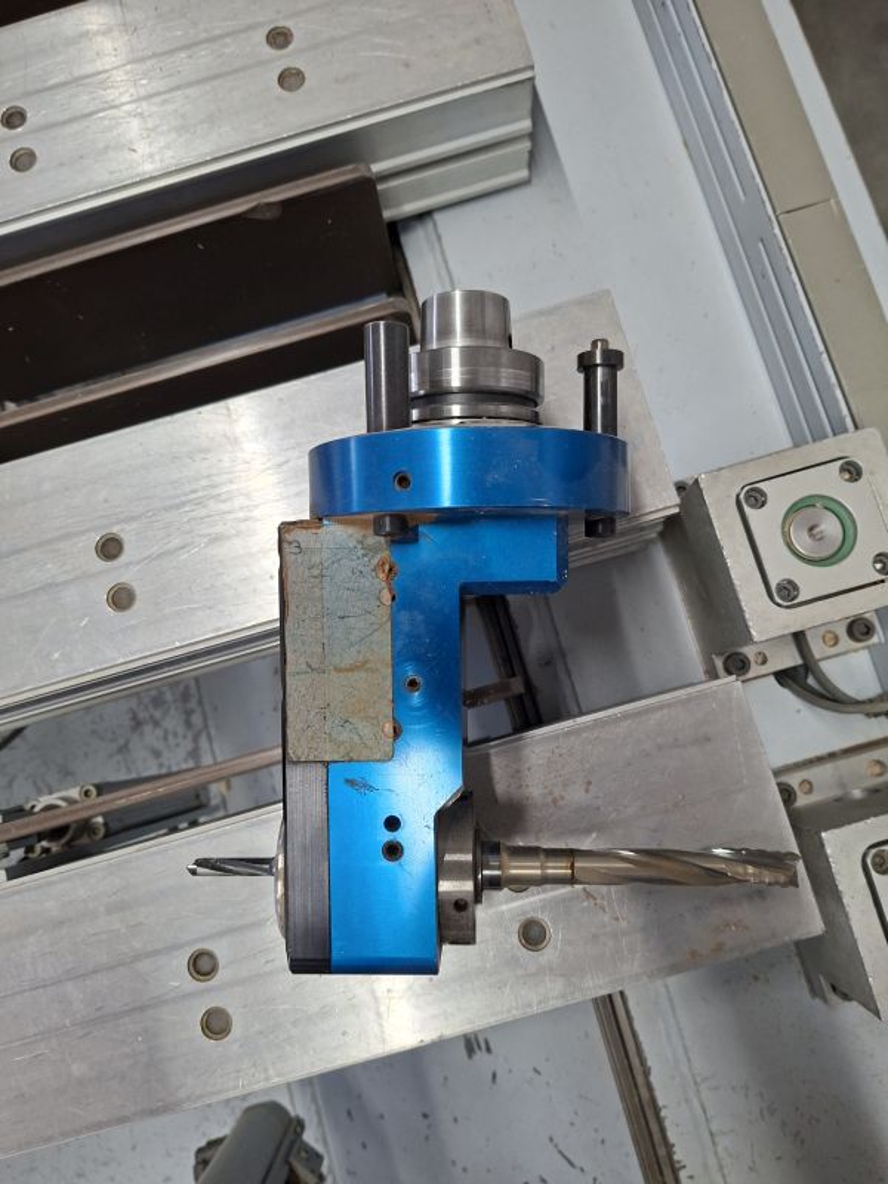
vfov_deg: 73.9
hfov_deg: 58.9
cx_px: 444
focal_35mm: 23
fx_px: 787
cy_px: 592
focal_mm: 5.54
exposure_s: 1/100
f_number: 1.8
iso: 125
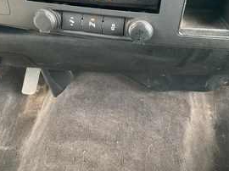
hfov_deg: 43.8
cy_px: 54
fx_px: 284
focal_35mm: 43
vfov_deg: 33.2
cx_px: 104
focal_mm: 3
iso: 160
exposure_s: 1/60
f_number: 1.8
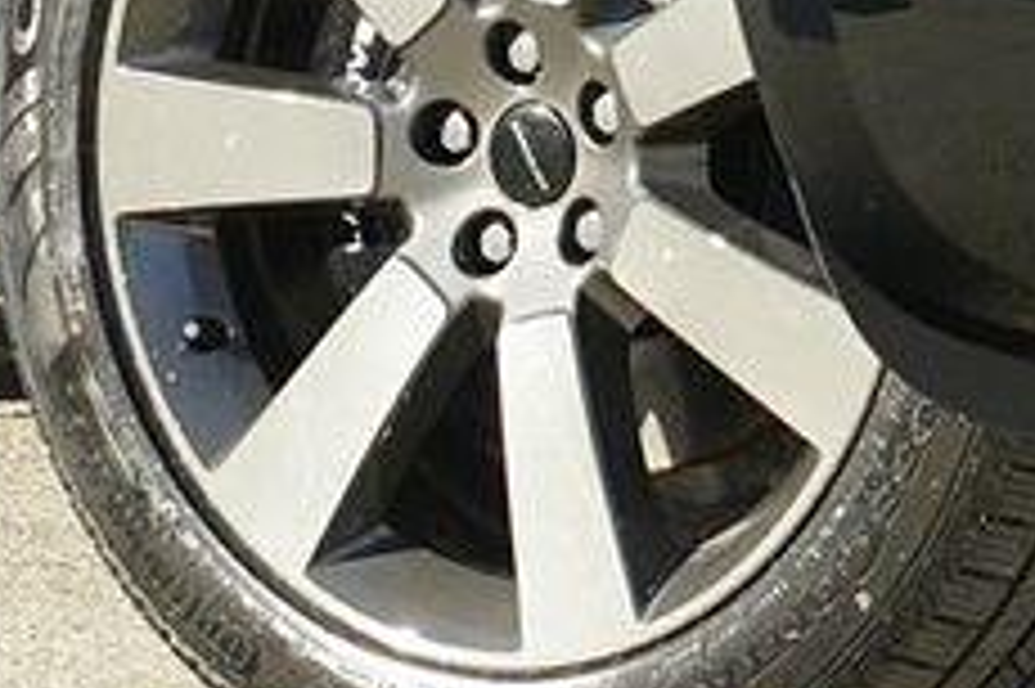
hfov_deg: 3.8
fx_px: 15743
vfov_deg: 2.5
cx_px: 1048
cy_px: -760
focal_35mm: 548
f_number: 7.1
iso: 1000
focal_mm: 105
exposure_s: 1/500
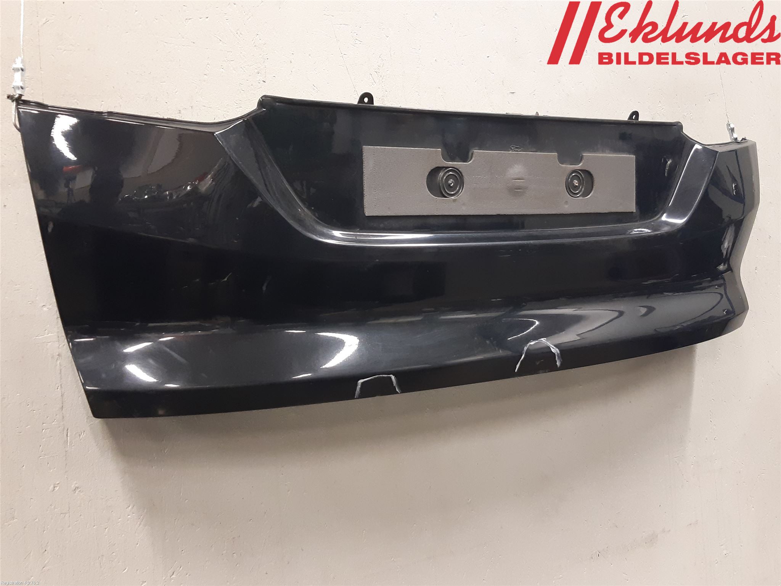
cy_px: 293
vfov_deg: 53.1
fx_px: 587
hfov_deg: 67.3
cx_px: 390
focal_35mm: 26
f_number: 1.7
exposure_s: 1/33
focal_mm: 3.93
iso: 200
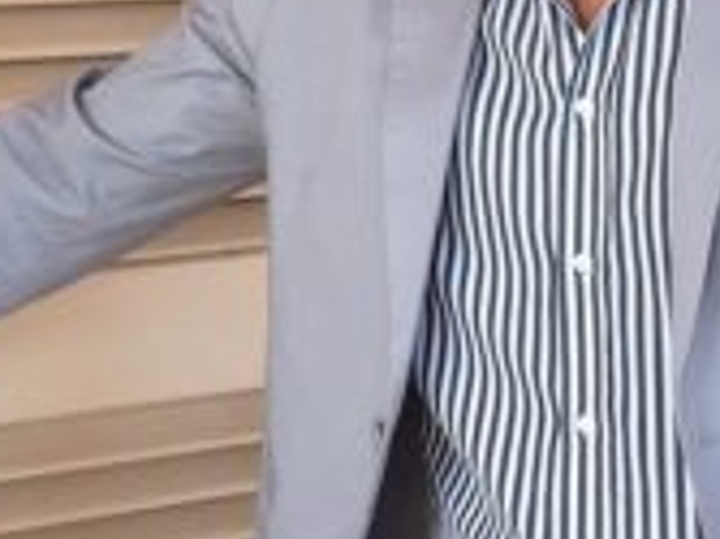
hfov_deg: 12.0
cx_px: -129
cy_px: 147
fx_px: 3346
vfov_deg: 9.2
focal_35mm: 161
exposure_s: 1/120
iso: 80
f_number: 2.4
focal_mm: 4.28
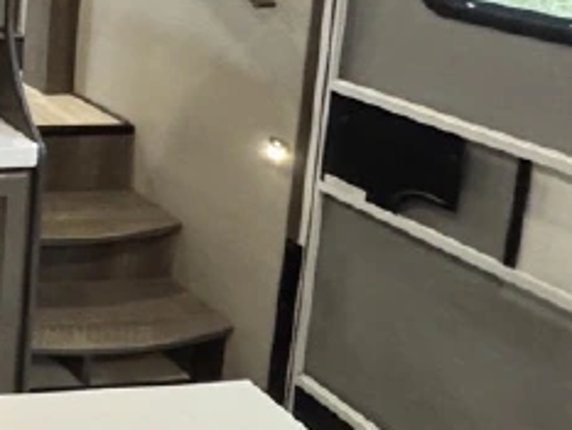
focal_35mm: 48
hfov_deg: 25.7
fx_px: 794
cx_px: -341
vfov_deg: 26.5
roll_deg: -1.3
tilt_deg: -3.2
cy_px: -101
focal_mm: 2.22
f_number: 2.2
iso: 800
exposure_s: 1/60
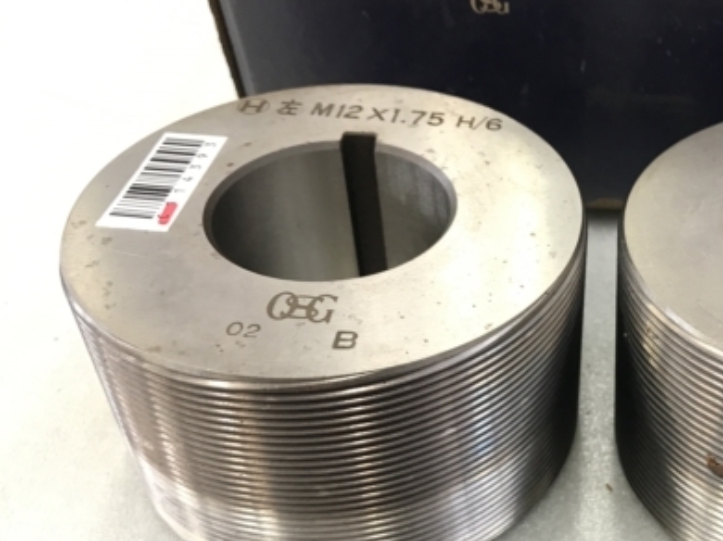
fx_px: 960
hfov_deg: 39.5
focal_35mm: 46
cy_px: 374
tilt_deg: -42.2
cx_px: 590
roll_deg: -3.4
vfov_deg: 31.2
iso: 40
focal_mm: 3.99
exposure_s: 1/24
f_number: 1.8
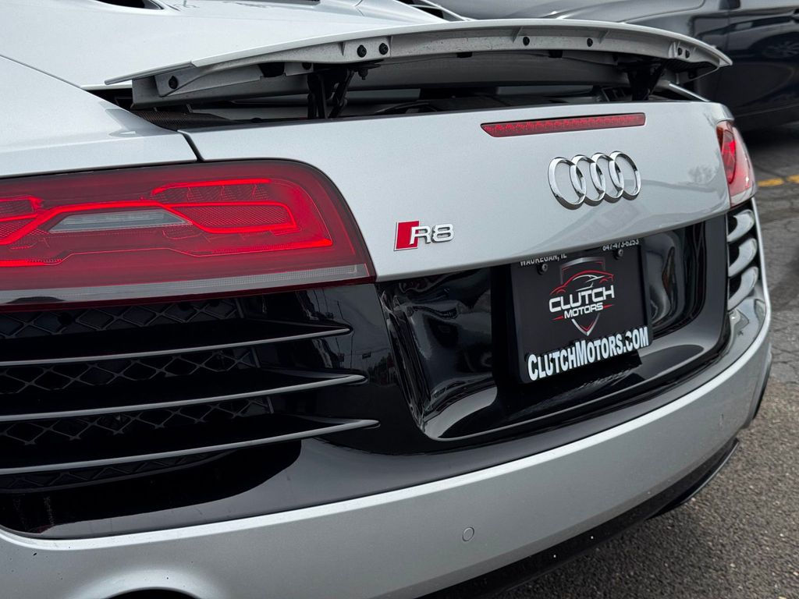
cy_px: 300
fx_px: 1108
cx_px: 400
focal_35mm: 48
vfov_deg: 30.3
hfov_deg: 39.7
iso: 64
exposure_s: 1/4049
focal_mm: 6.76
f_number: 1.78
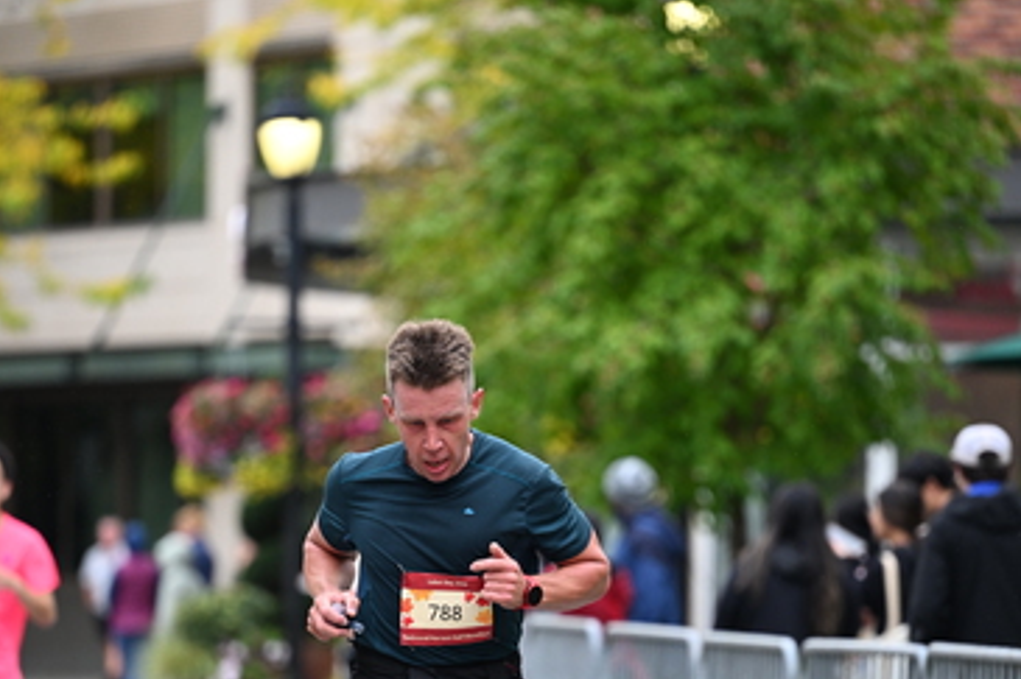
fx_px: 7484
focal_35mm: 264
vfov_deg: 5.2
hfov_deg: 7.8
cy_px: 553
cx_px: 510
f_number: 2.8
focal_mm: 175
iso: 1000
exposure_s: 1/1600
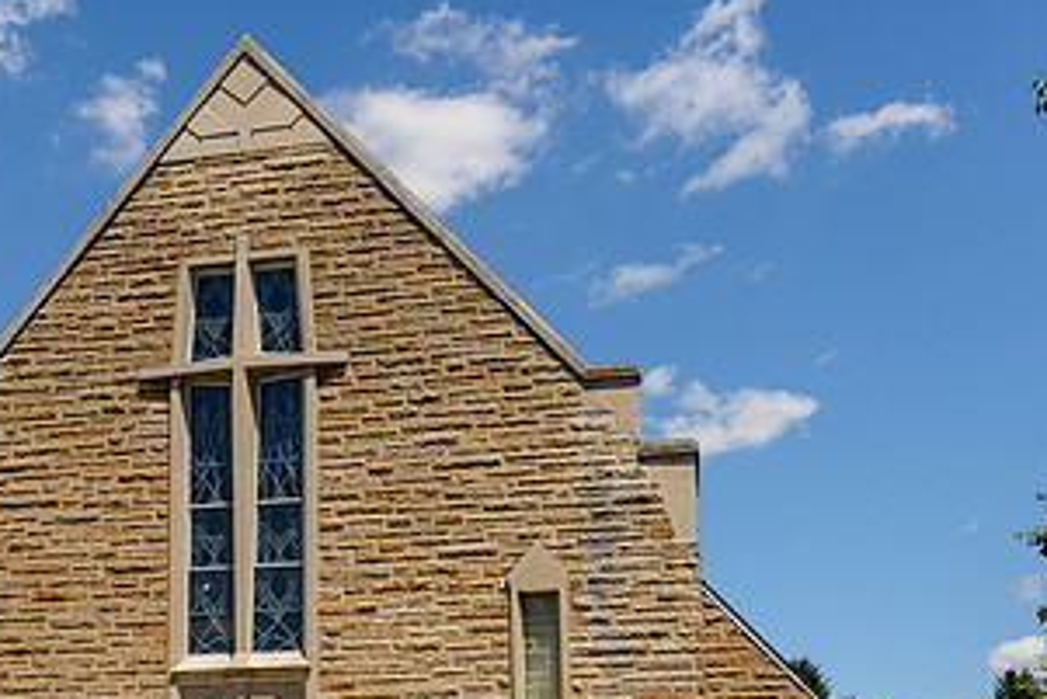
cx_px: 289
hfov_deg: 36.2
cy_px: 642
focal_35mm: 54
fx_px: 1571
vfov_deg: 24.3
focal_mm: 28
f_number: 11
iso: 100
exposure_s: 1/160
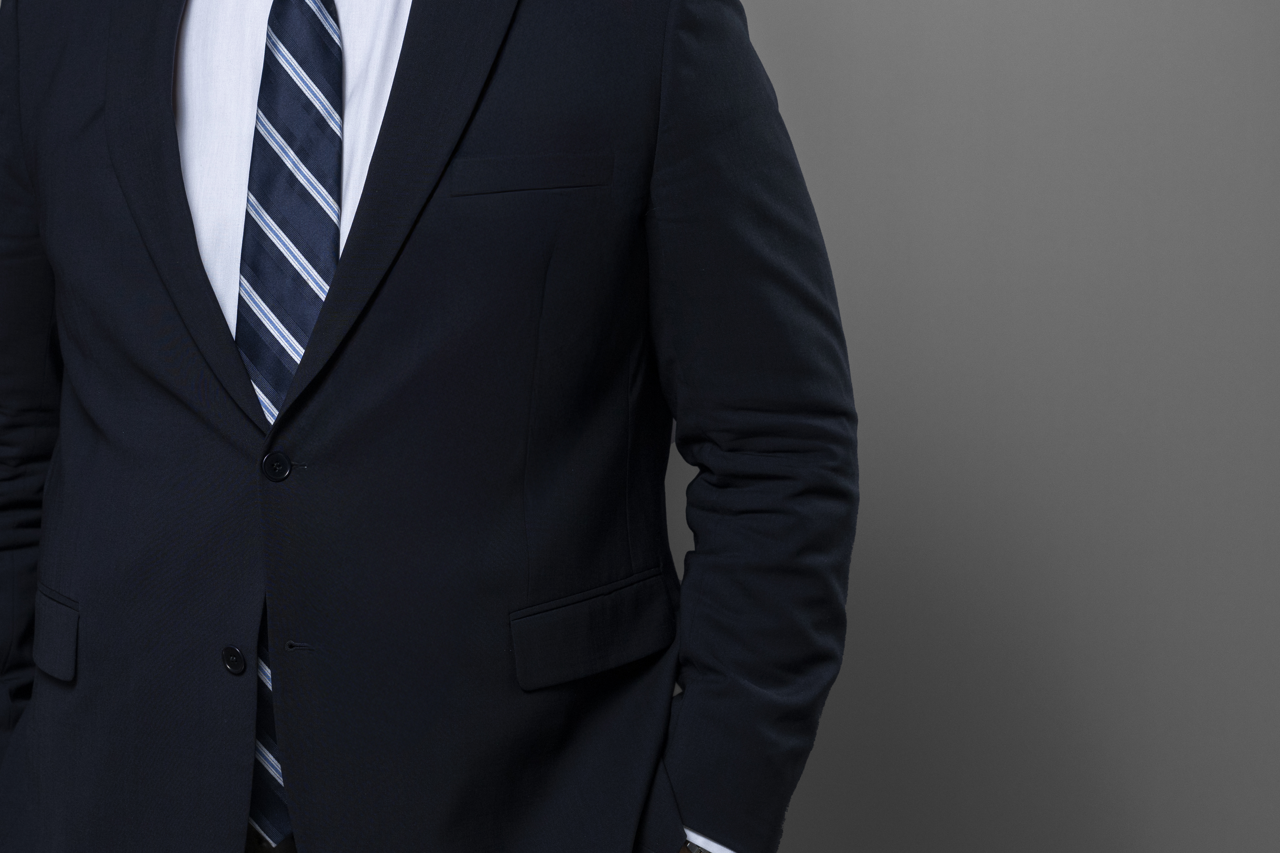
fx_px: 3769
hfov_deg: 19.1
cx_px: 244
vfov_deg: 12.9
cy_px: 224
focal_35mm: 106
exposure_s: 1/200
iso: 200
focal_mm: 50
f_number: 4
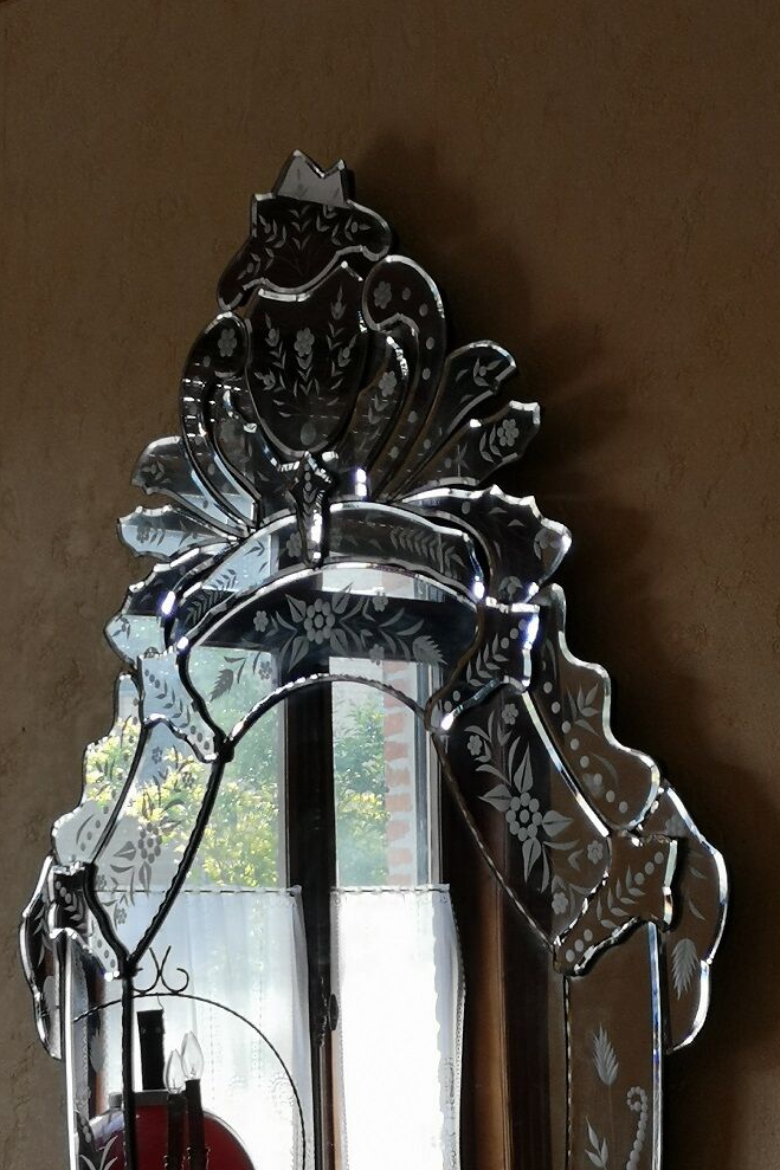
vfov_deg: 28.1
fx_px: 2341
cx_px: 399
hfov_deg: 18.9
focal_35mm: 72
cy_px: 584
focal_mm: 3.95
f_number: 1.8
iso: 50
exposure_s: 1/187
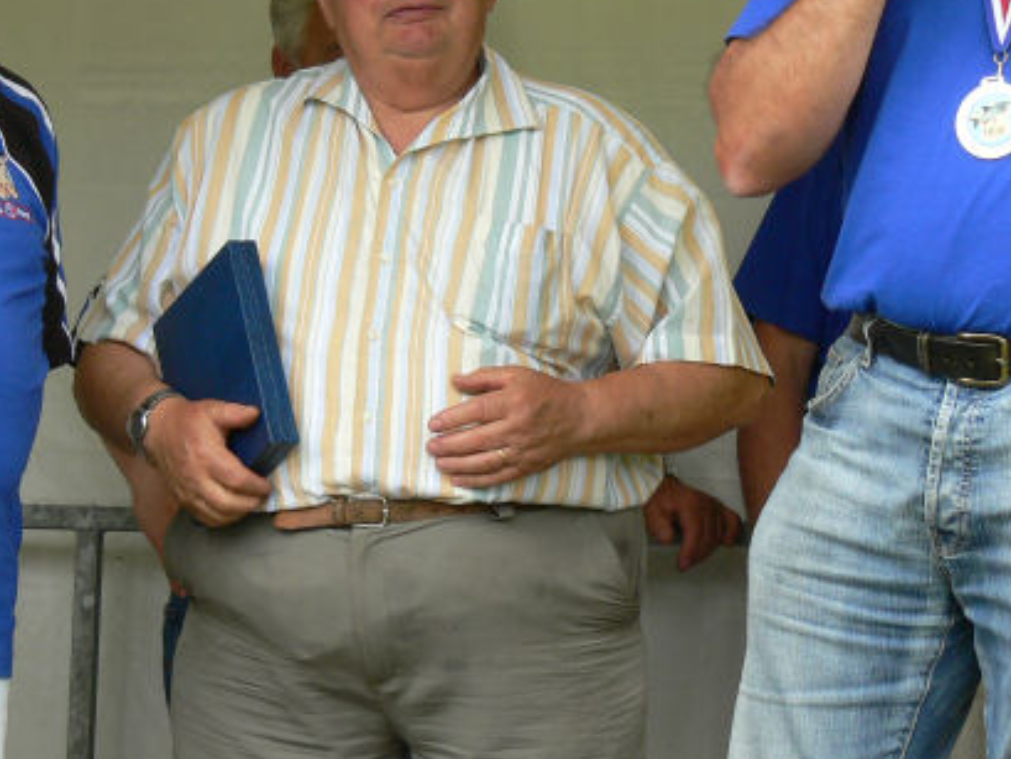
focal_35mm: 211
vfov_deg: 7.0
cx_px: 462
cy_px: 190
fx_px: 6164
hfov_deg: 9.4
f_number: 5
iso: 100
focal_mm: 22.8
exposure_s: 1/100
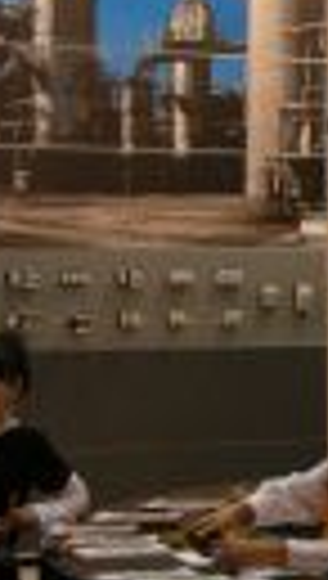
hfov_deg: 9.7
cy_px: 247
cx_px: 616
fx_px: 1816
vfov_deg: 18.1
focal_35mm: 118
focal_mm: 7.5
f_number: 2.7
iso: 145
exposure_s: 1/53.4
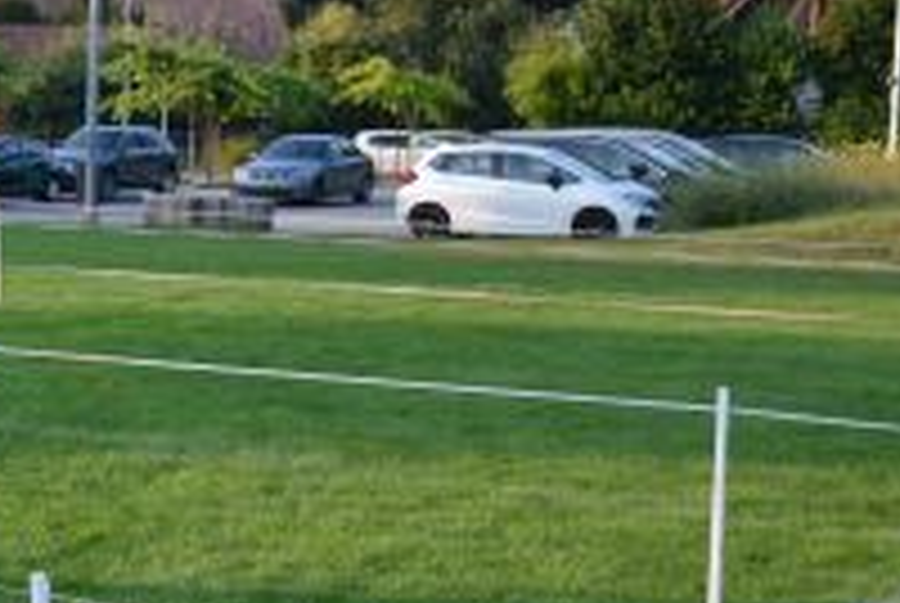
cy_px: 266
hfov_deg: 19.2
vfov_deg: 14.3
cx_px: -356
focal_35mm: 96
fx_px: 2404
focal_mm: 20
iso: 400
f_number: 4.5
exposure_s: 1/1250
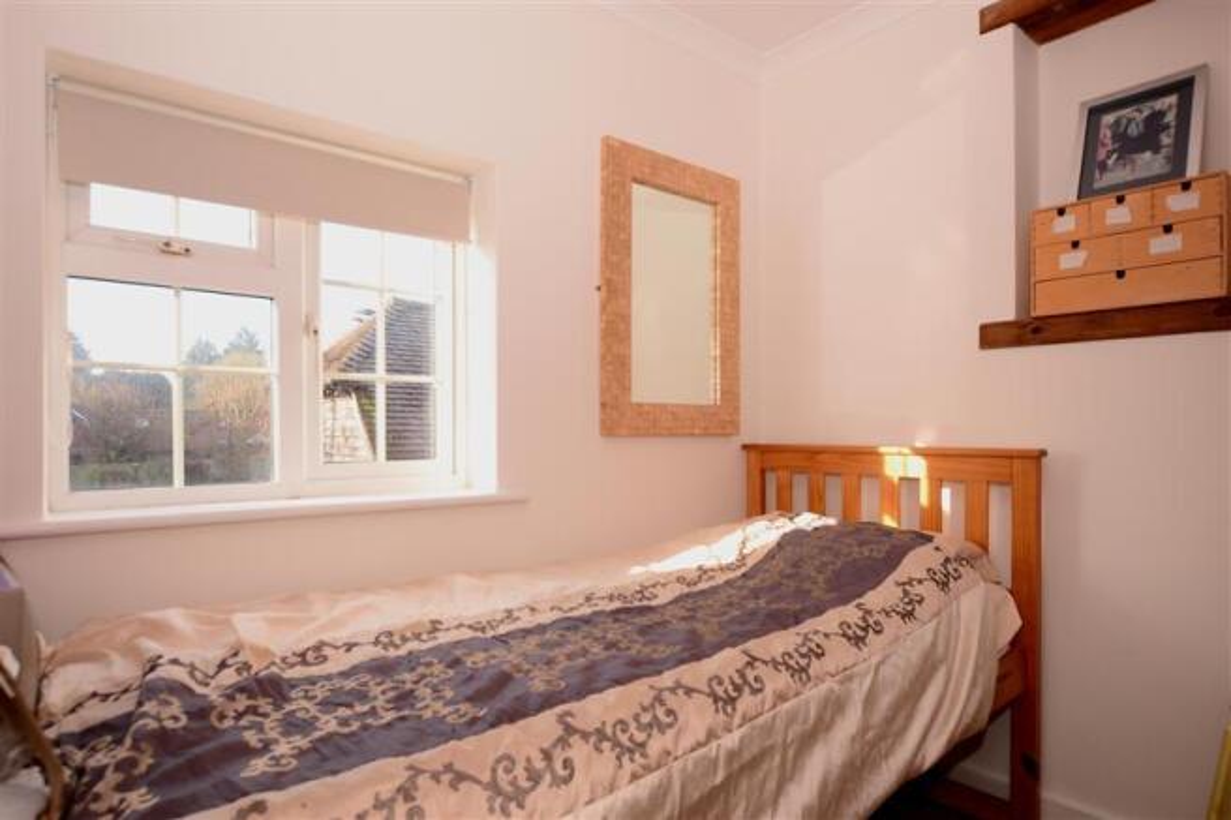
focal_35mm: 20
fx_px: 667
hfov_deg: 85.4
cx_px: 616
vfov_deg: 63.2
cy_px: 410
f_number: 5.6
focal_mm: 13
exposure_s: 1/200
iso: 400
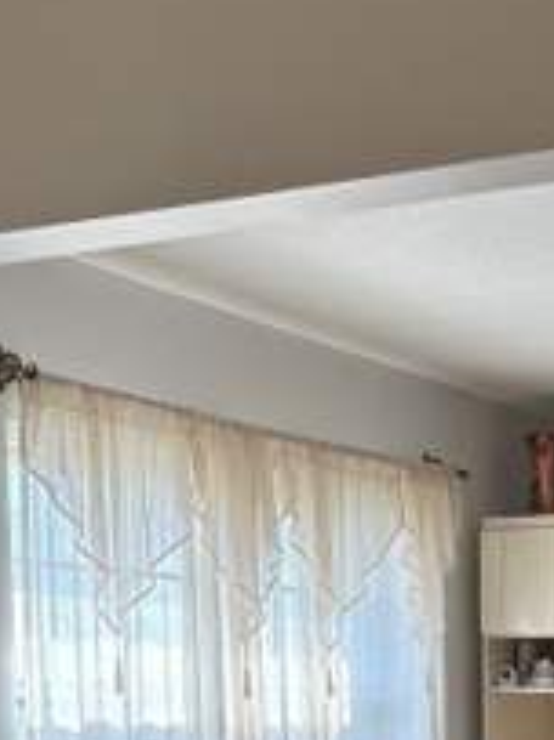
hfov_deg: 17.5
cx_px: 565
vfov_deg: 21.9
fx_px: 1752
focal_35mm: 82
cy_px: 908
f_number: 1.6
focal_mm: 5.96
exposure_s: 1/140
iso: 125
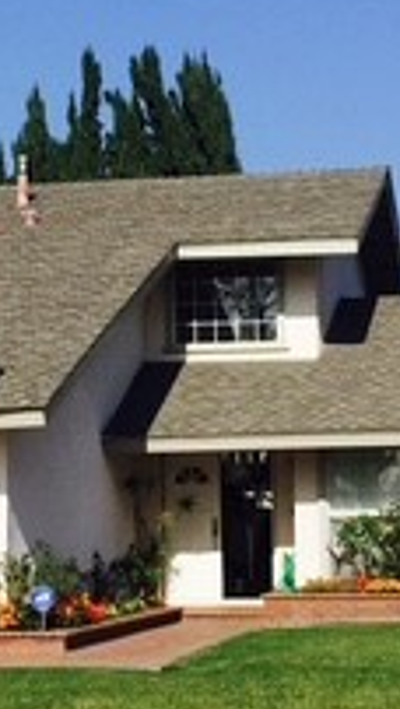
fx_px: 1881
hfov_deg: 12.1
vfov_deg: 21.3
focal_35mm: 100
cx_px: 77
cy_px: 404
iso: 32
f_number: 2.2
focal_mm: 4.15
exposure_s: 1/4405
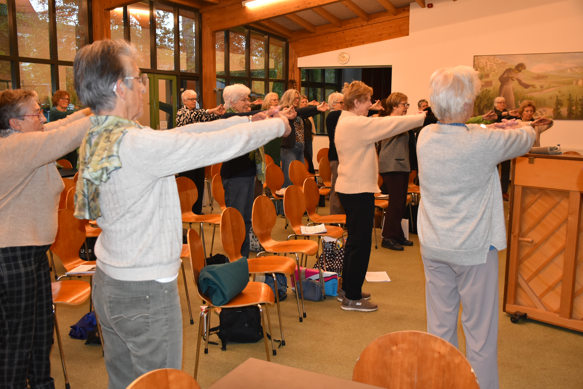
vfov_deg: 36.9
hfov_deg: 53.1
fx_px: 583
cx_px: 292
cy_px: 194
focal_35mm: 36
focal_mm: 24
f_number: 4
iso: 800
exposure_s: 1/60
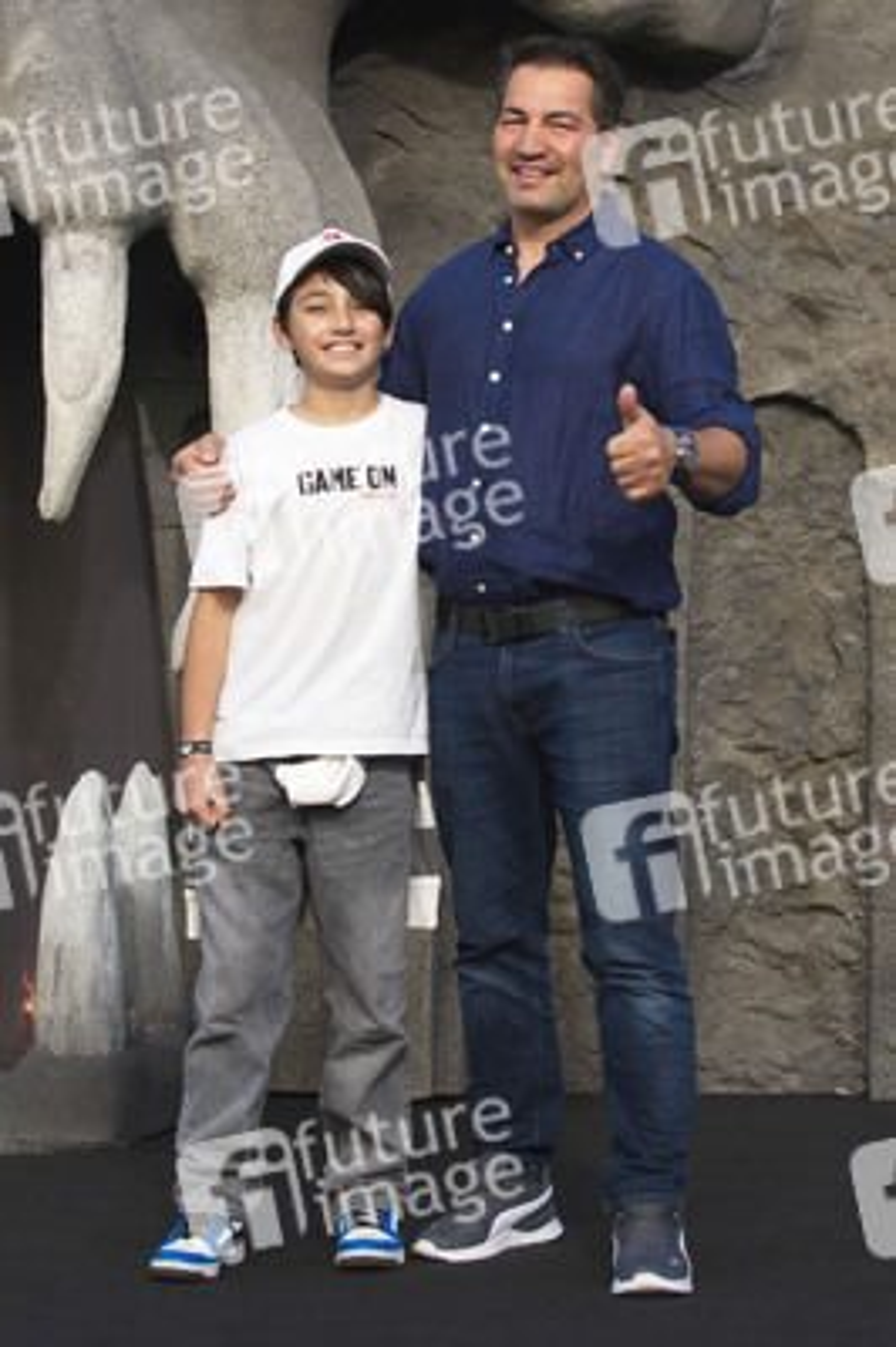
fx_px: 1683
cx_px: 448
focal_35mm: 45
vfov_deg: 43.6
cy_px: 674
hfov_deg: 29.8
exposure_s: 1/250
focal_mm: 45
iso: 320
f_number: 6.3
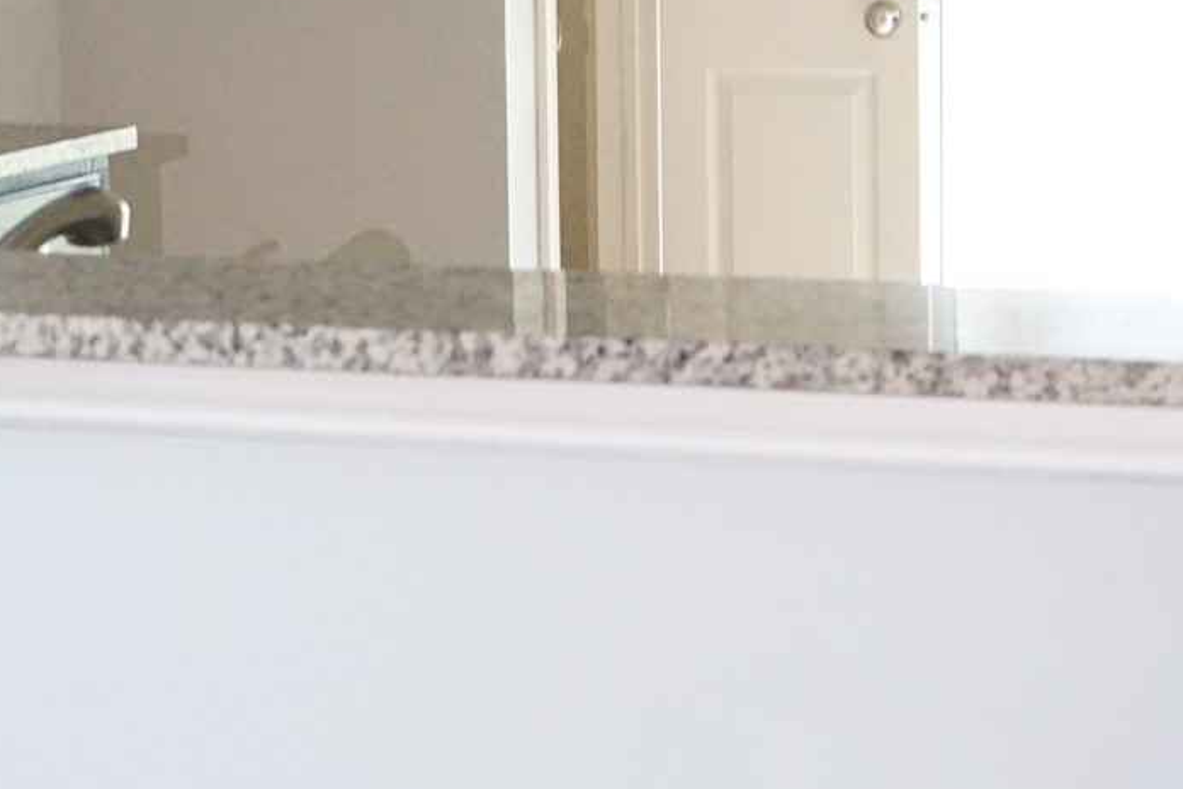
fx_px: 4304
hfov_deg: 15.6
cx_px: 719
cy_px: -102
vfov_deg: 10.3
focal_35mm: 131
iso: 6400
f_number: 4.5
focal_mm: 42
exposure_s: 1/10
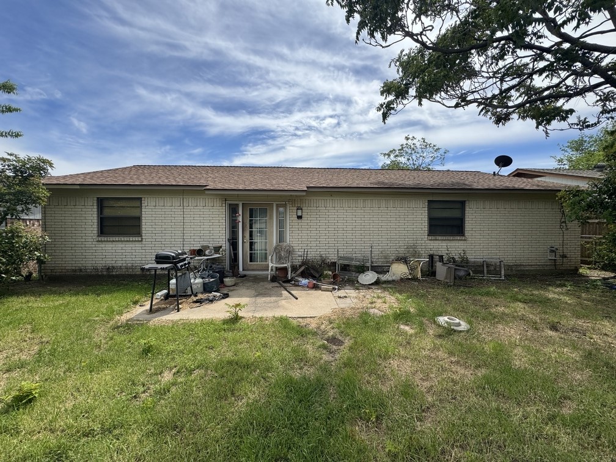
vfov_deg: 85.7
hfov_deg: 102.1
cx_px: 308
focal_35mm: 14
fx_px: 249
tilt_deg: -1.8
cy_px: 231
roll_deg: -0.7
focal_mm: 2.22
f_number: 2.2
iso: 50
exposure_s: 1/1832
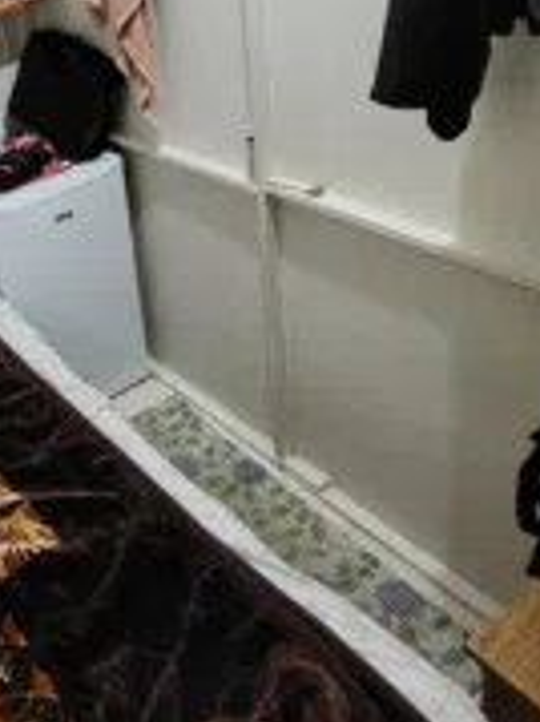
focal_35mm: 38
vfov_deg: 46.5
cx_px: -44
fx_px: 791
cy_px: 145
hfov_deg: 33.2
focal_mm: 1.43
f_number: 2.2
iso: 527
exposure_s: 1/20
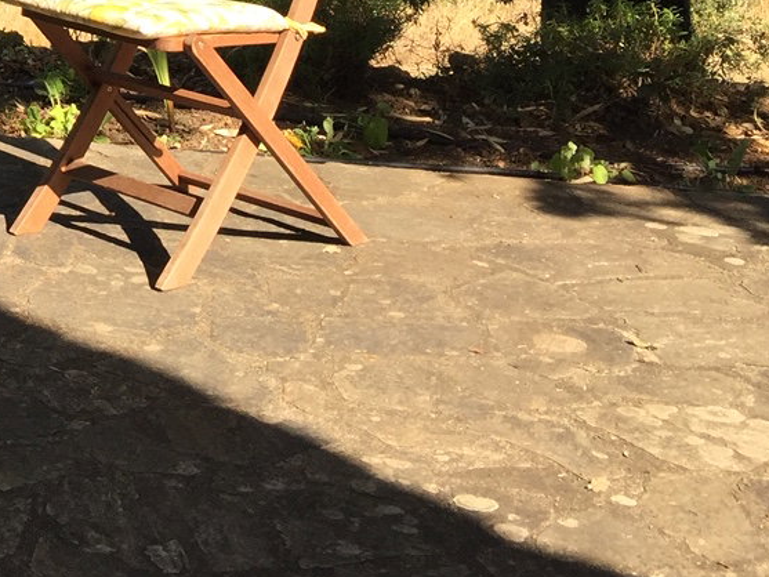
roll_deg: -1.2
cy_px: -251
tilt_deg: -7.6
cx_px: -306
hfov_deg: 20.4
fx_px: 1889
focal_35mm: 85
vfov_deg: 16.1
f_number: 2.2
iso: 32
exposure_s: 1/920
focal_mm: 4.15
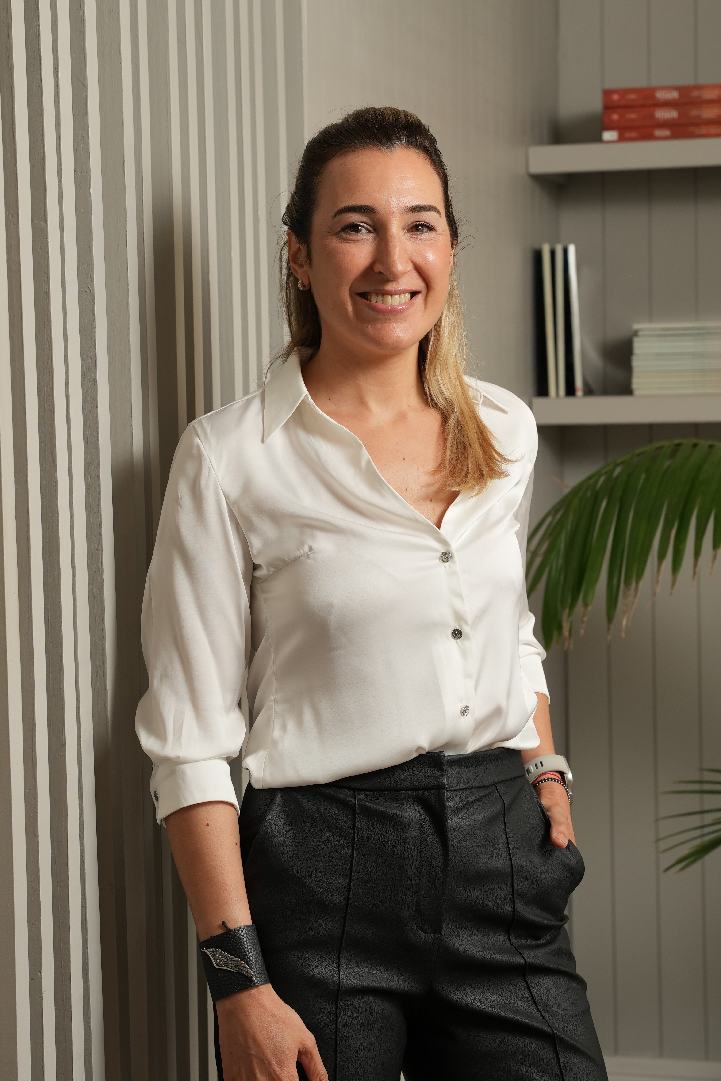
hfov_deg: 15.7
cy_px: 540
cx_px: 360
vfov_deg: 23.4
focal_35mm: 87
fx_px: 2613
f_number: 5.6
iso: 250
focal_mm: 58.3
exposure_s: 1/100
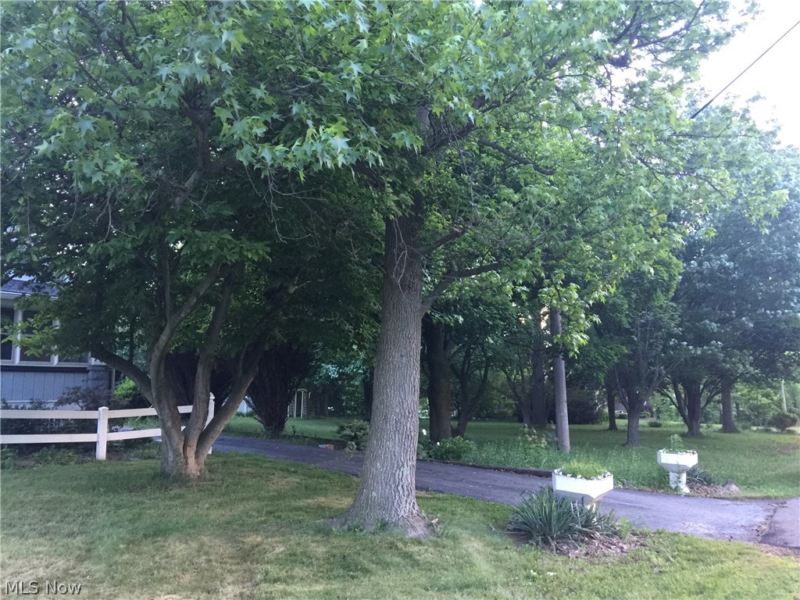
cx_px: 400
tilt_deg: +7.7
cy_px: 300
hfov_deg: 61.7
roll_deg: -0.1
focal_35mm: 29
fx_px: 670
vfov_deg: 48.2
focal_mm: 4.15
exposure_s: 1/15
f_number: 2.2
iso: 125
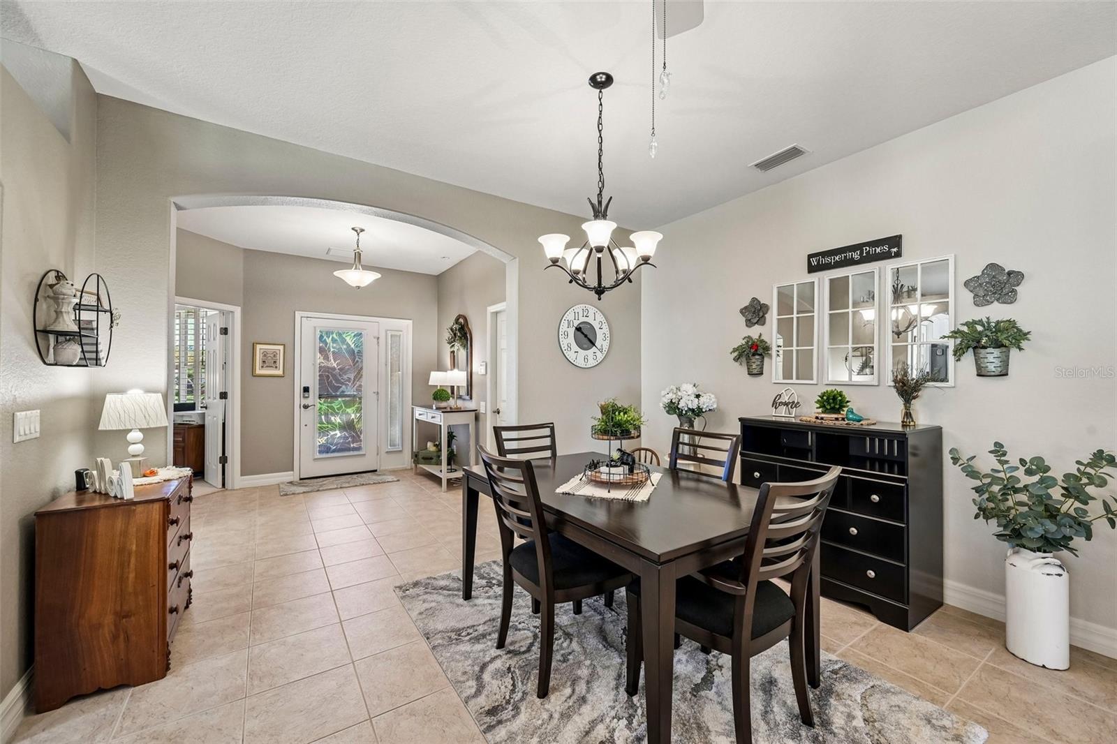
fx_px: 434
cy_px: 372
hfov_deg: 104.3
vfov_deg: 81.2
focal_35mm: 14
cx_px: 558
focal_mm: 14
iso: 400
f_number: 8
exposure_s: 1/8
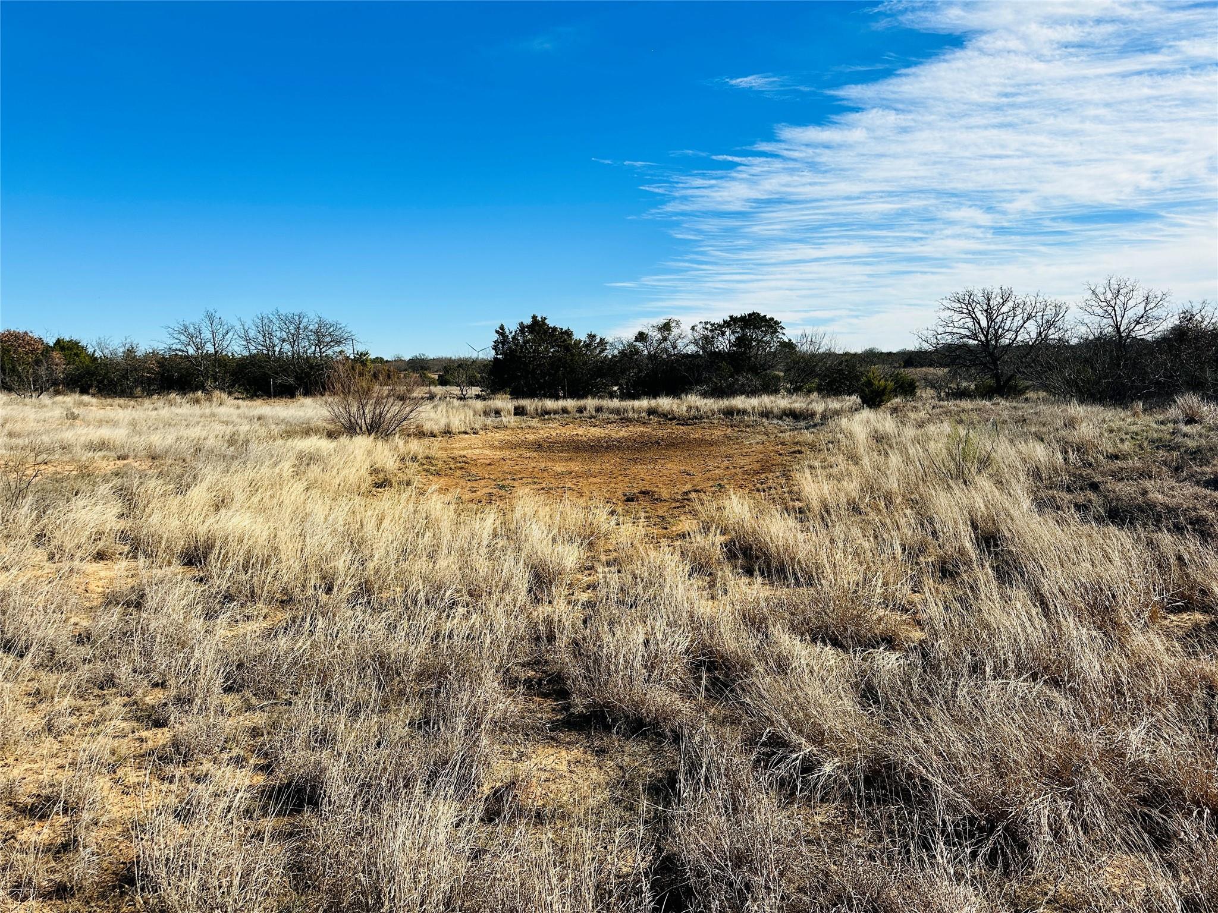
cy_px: 456
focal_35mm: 24
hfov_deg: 71.6
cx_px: 609
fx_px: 844
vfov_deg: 56.8
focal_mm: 6.86
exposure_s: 1/5263
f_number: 1.78
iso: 80
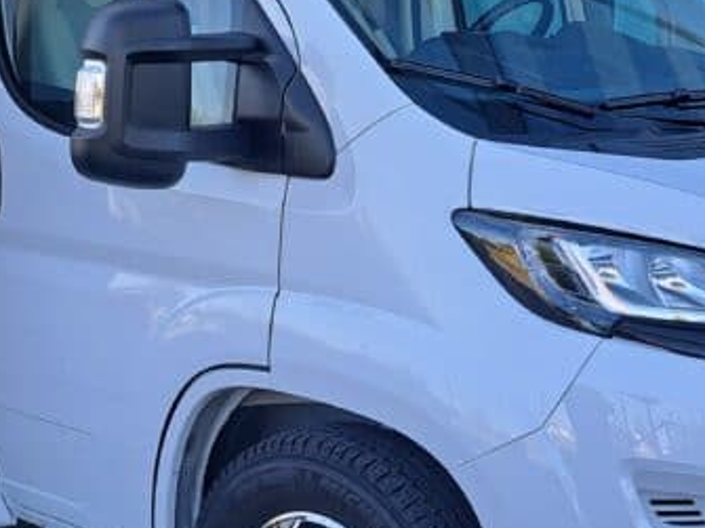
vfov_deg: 20.6
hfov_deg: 27.2
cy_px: 146
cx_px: 223
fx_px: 1445
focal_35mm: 71
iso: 50
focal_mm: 5.23
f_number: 1.8
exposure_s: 1/218
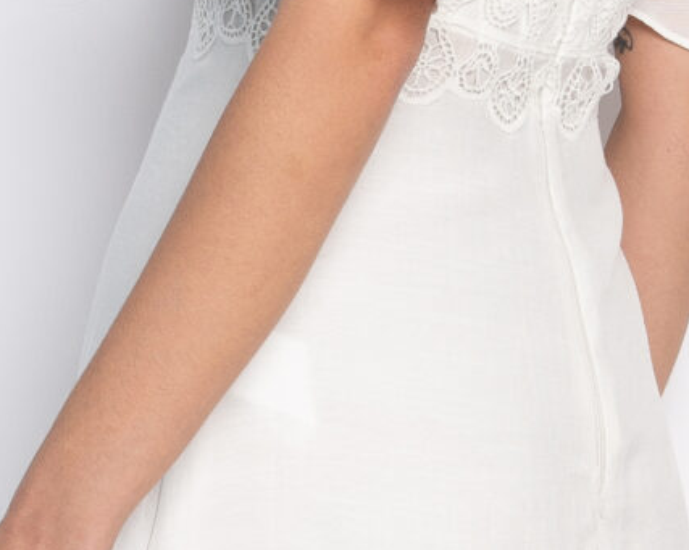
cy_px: 634
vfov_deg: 6.8
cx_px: 374
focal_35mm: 225
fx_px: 4585
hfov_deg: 8.6
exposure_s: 1/125
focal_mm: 40
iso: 320
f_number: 5
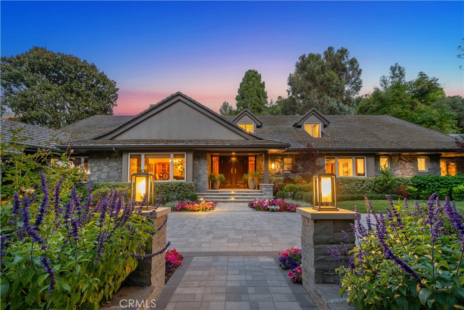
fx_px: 206
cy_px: 155
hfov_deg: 96.7
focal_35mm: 16
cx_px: 232
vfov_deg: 73.8
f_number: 8
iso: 100
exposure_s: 1.3
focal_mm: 16
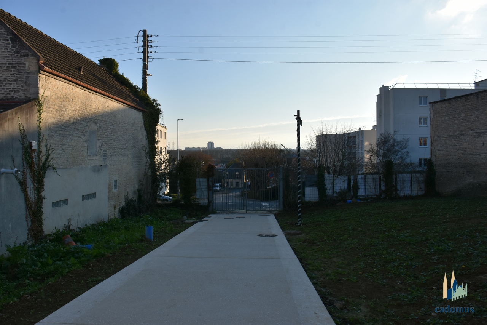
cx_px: 244
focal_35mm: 27
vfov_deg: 47.9
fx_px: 365
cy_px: 162
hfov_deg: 67.4
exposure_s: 1/500
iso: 280
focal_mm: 18
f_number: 8
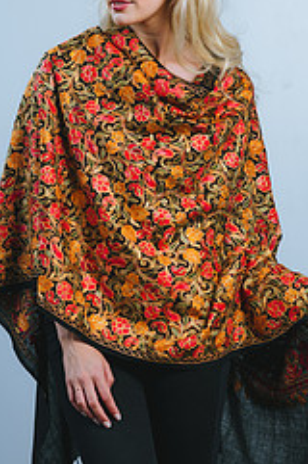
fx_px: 2046
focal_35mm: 159
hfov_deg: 8.6
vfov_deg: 12.9
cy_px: 189
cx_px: 142
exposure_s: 1/160
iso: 100
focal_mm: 85
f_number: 4
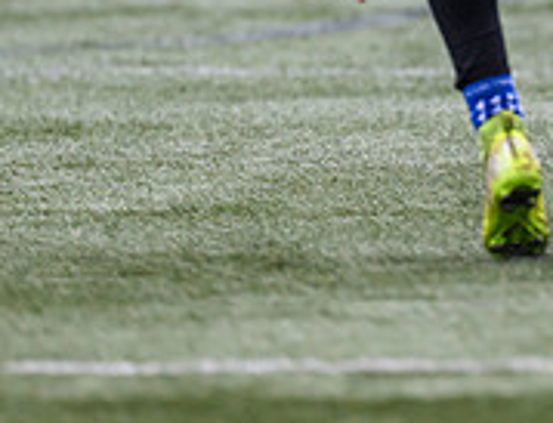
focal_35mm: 1728
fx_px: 27810
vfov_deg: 0.9
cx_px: 905
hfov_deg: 1.1
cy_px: -360
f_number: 3.5
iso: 500
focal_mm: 400
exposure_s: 1/1250
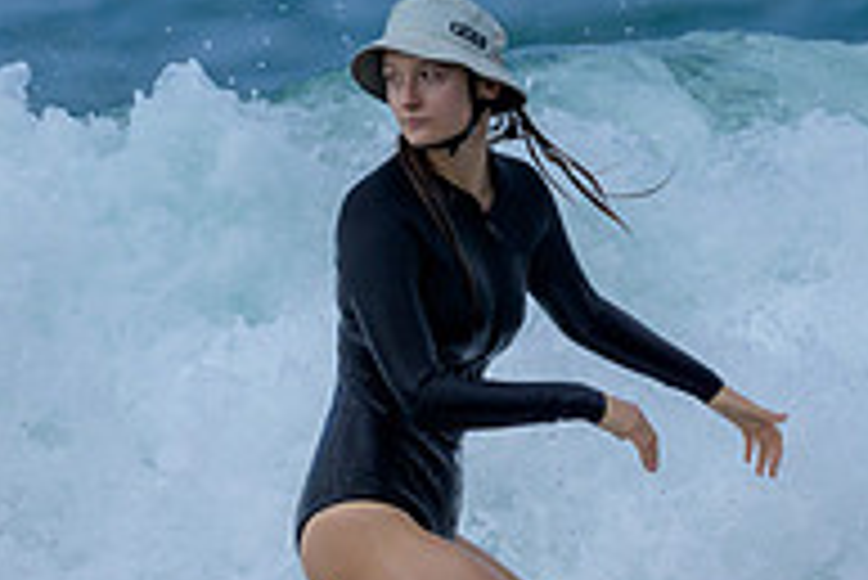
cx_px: 373
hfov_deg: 0.7
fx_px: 70117
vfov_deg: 0.5
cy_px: 501
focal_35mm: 2906
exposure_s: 1/2000
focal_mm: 800
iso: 200
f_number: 6.3
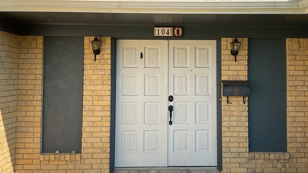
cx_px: 174
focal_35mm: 41
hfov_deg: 49.3
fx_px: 335
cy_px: 61
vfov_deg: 28.9
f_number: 1.8
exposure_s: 1/883
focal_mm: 3
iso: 16
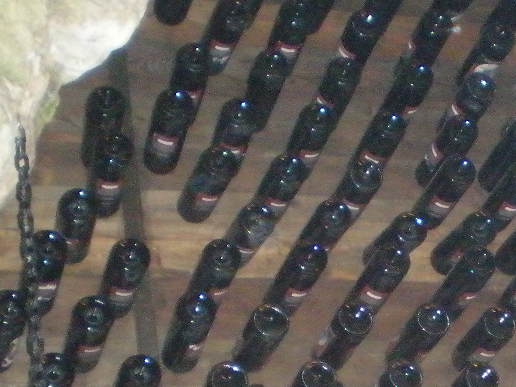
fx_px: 1550
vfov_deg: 14.0
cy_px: 402
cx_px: 516
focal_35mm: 104
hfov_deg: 18.4
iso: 800
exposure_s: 1/60
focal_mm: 6.3
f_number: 3.1
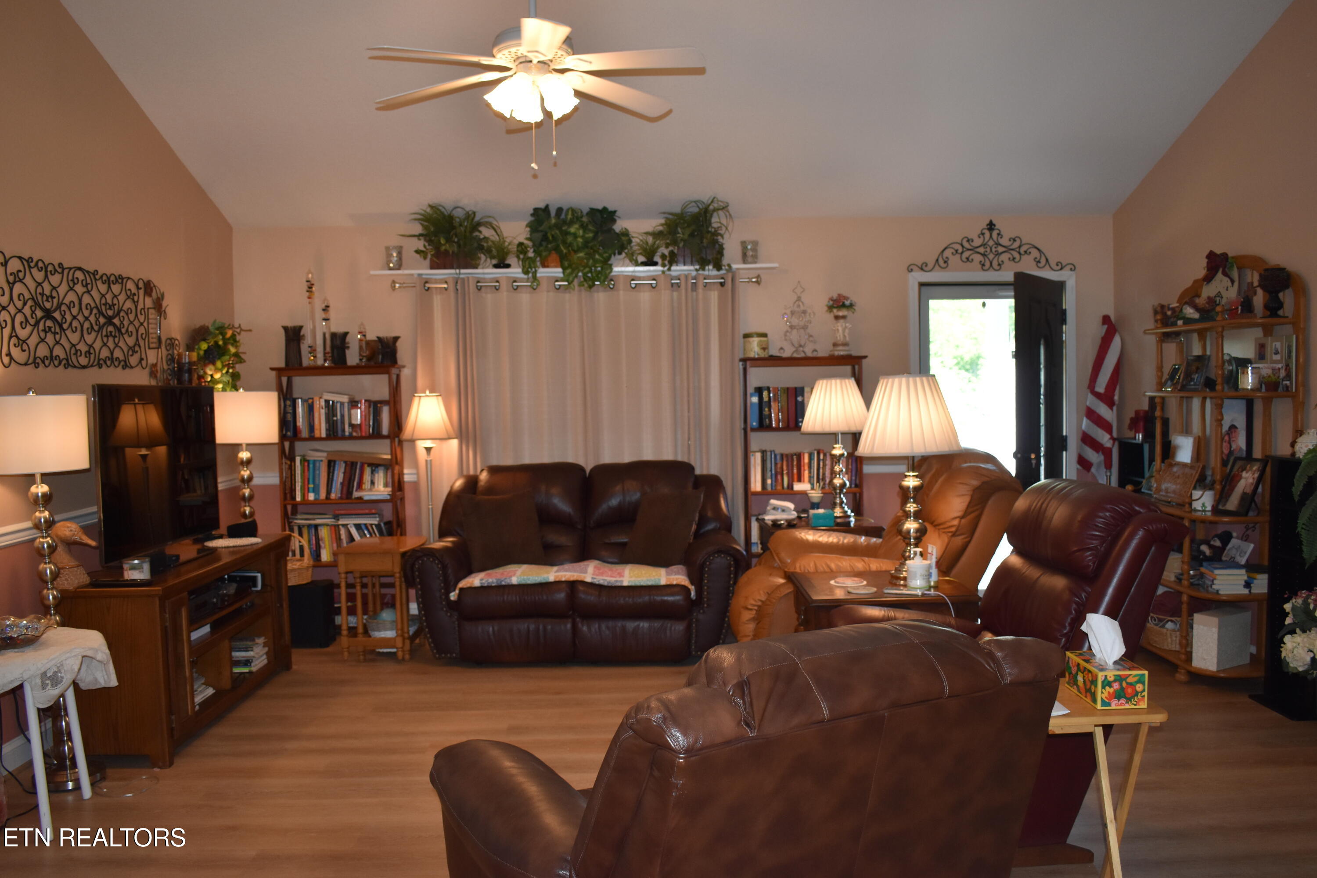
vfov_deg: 43.6
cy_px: 439
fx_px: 1097
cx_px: 658
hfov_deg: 61.9
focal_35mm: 30
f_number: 4
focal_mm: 20
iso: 800
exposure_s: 1/200
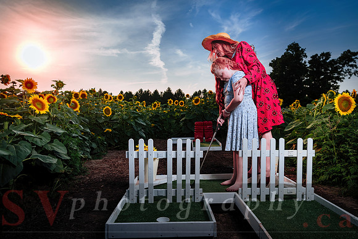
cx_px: 184
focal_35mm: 25
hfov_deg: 70.8
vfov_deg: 50.8
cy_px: 120
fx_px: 252
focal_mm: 24
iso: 64
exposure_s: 1/250
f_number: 4.5
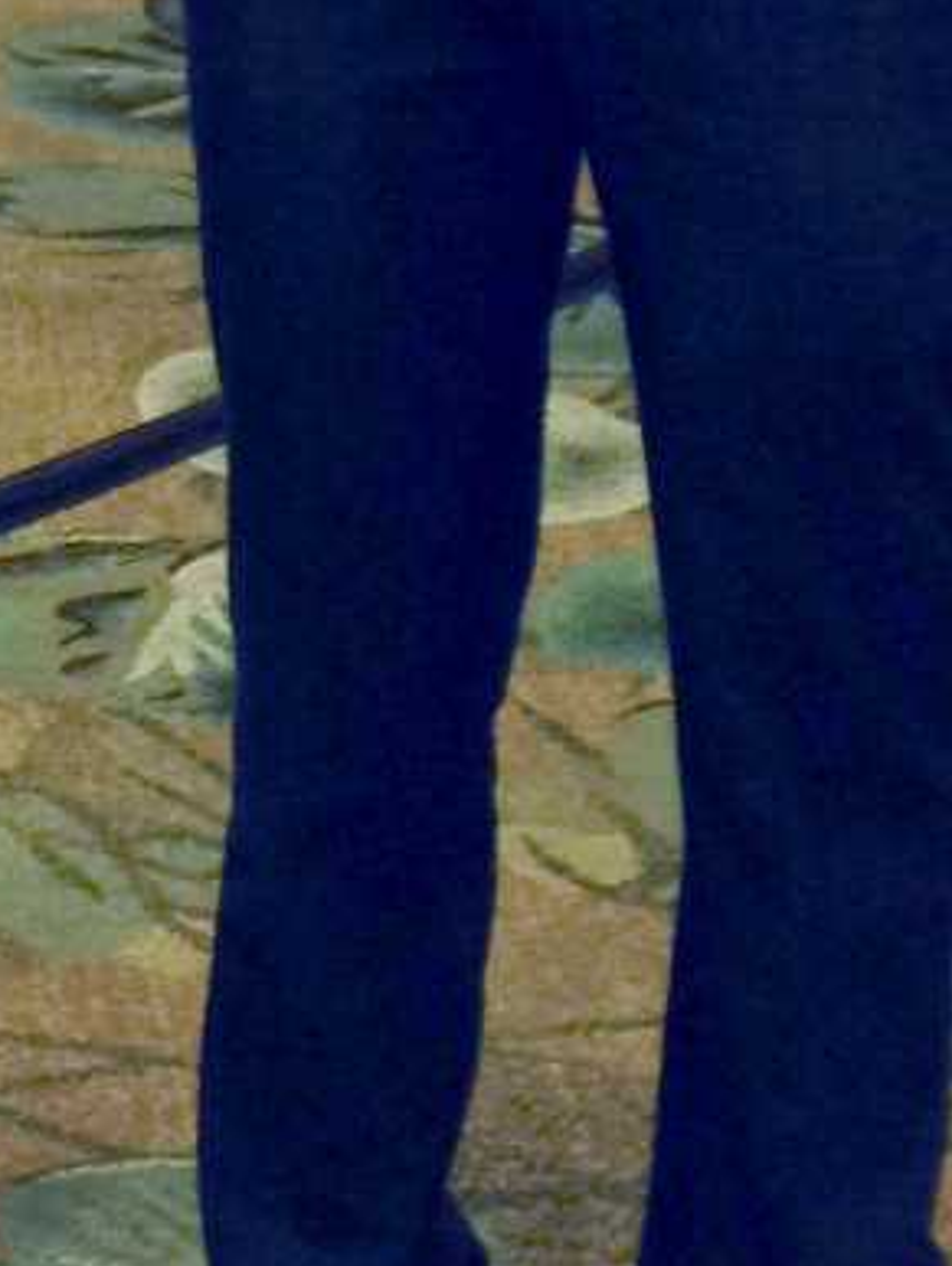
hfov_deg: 10.3
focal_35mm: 139
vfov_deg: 13.4
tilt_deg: -9.6
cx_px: -550
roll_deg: -0.2
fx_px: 5089
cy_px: -586
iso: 125
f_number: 2.4
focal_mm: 4.12
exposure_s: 1/20
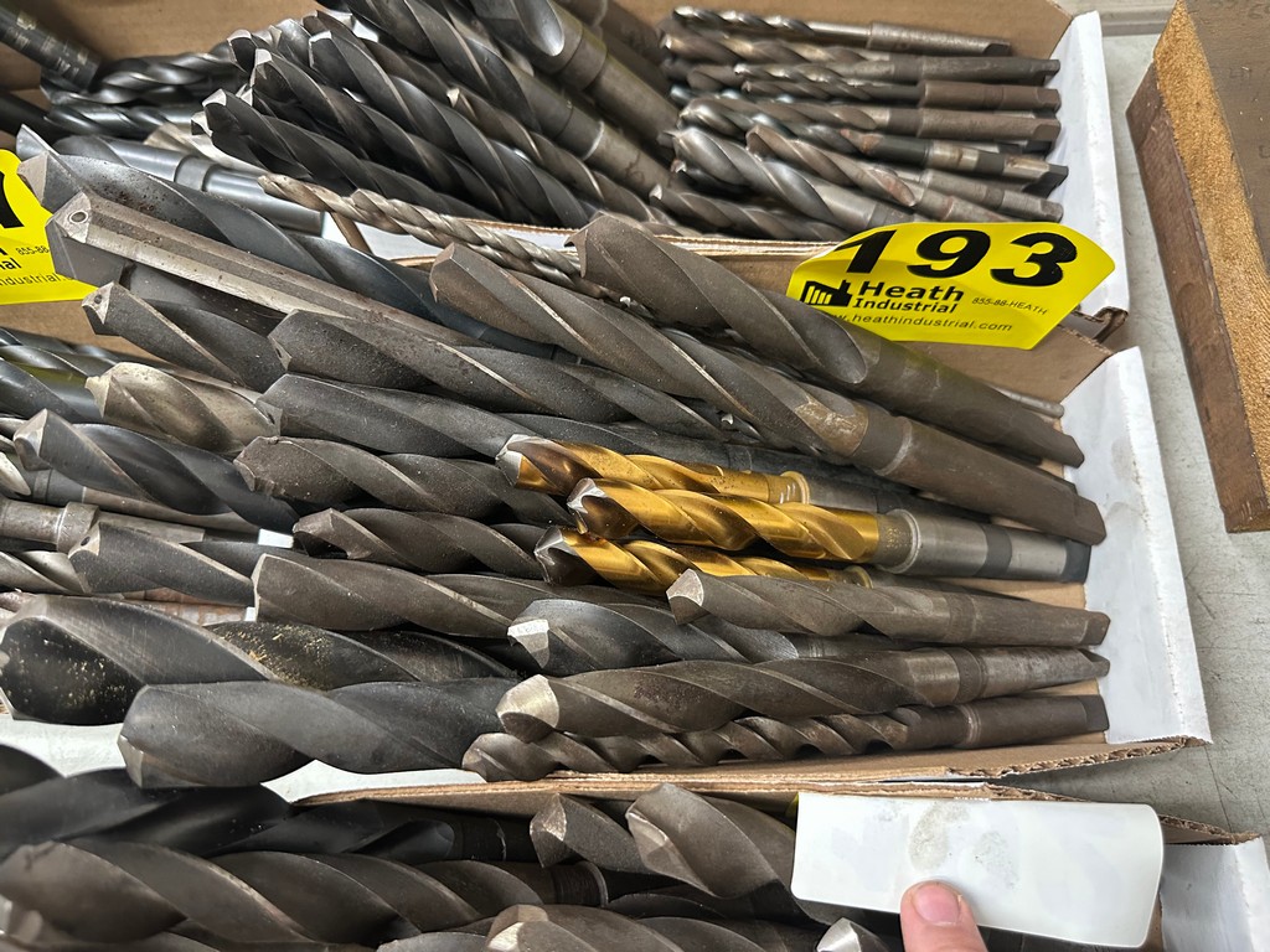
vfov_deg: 56.8
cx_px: 635
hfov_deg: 71.6
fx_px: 881
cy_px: 476
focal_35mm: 24
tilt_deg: -68.0
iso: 500
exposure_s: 1/53
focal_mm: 6.86
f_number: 1.78
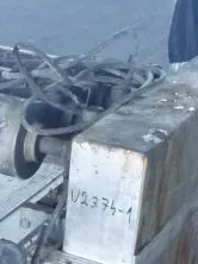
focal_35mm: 101
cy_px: 283
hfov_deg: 14.3
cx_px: -24
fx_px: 772
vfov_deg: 18.8
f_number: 3.3
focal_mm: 4.9
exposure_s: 1/25
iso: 800
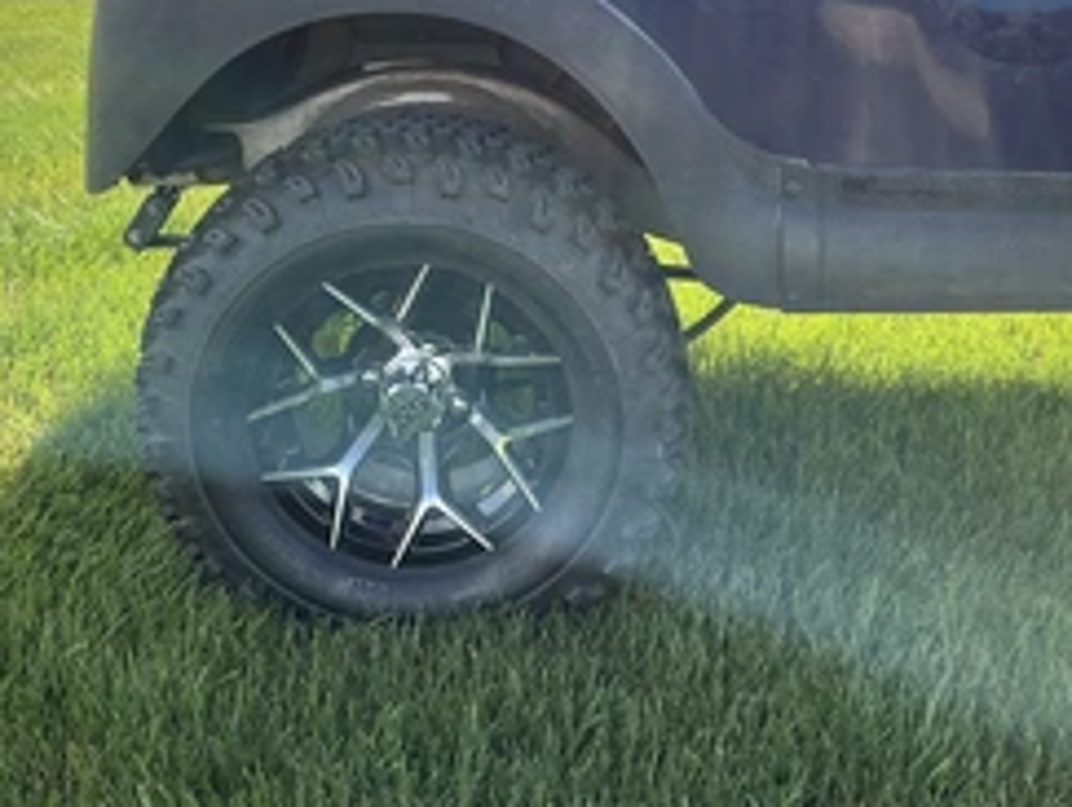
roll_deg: -0.4
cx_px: 490
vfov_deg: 30.9
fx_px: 1427
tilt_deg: -11.2
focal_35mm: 46
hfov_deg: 41.1
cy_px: 181
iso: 25
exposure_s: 1/509
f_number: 1.8
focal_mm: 3
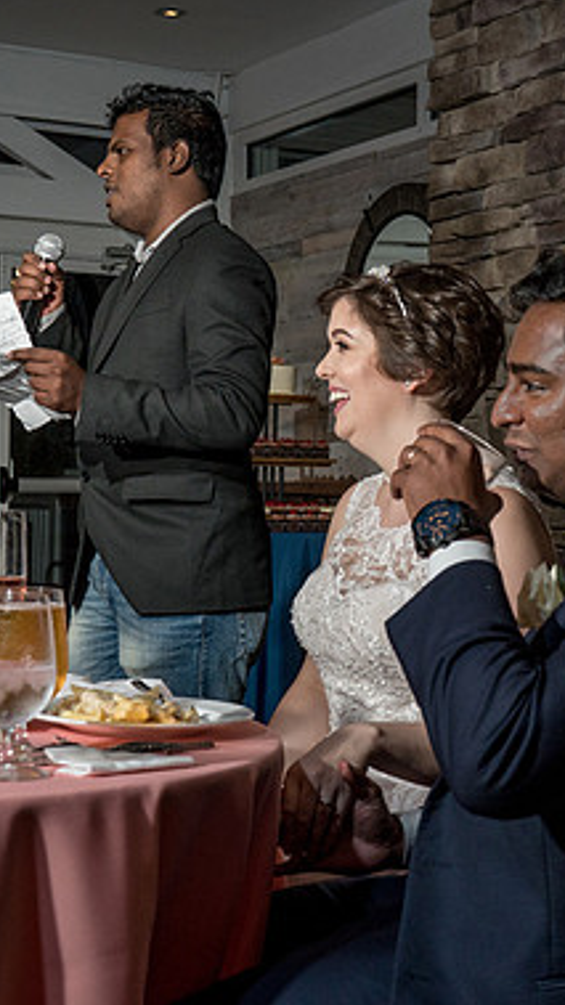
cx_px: 406
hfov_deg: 18.2
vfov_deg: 31.9
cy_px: 477
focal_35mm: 66
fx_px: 1759
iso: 800
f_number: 5.6
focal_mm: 35
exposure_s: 1/200
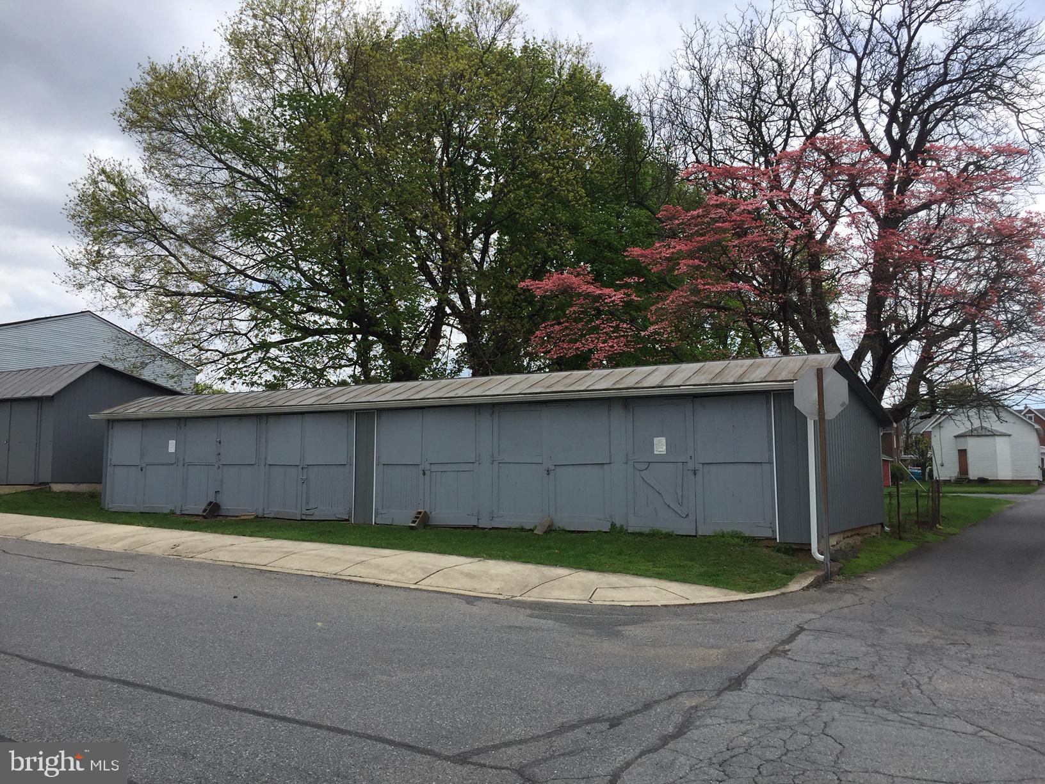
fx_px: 875
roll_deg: -1.3
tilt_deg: +6.1
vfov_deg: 48.2
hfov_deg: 61.7
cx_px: 522
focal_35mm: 29
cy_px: 392
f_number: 2.2
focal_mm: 4.15
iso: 32
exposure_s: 1/1980
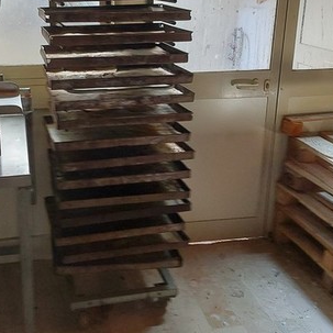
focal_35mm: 42
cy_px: 97
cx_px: 88
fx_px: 457
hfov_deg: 39.1
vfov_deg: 39.3
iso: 400
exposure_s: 1/33
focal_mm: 5.23
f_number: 1.8
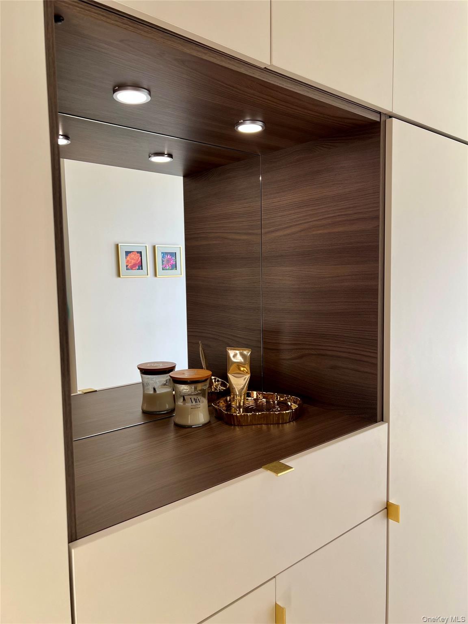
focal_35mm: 26
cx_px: 234
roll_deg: +1.6
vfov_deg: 67.3
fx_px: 469
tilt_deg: -4.5
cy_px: 312
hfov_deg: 53.1
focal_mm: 5.7
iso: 40
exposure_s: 1/224
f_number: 1.5
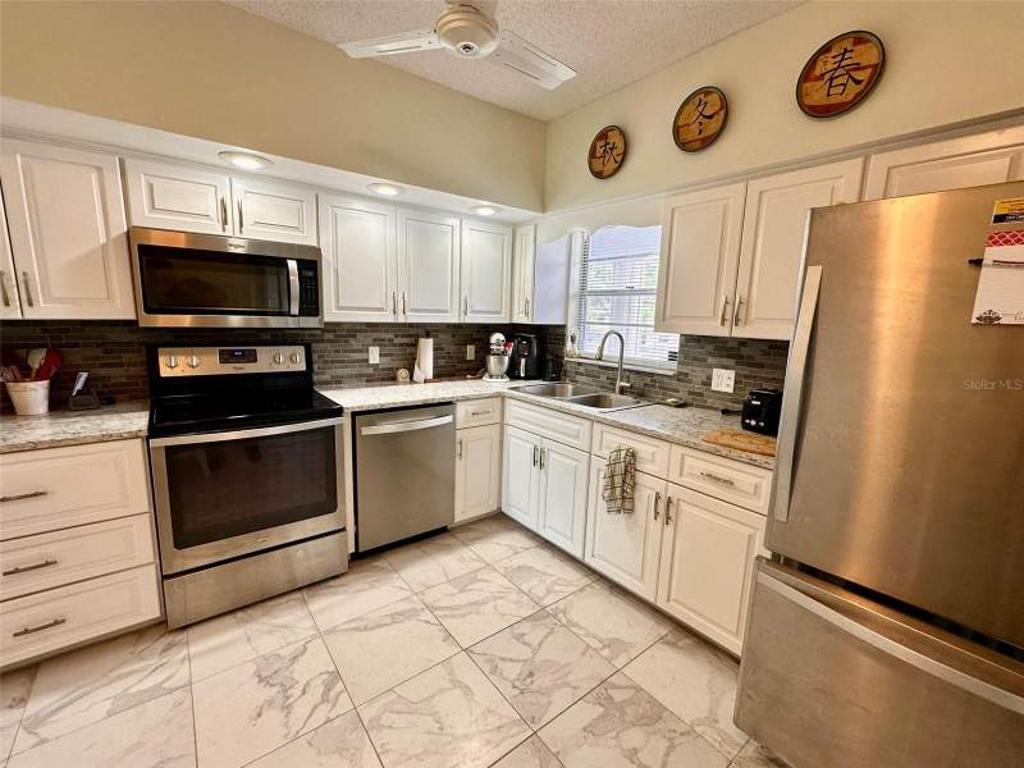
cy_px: 384
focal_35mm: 14
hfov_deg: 102.1
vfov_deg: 85.7
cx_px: 512
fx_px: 414
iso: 100
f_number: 2.2
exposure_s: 1/120
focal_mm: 2.22
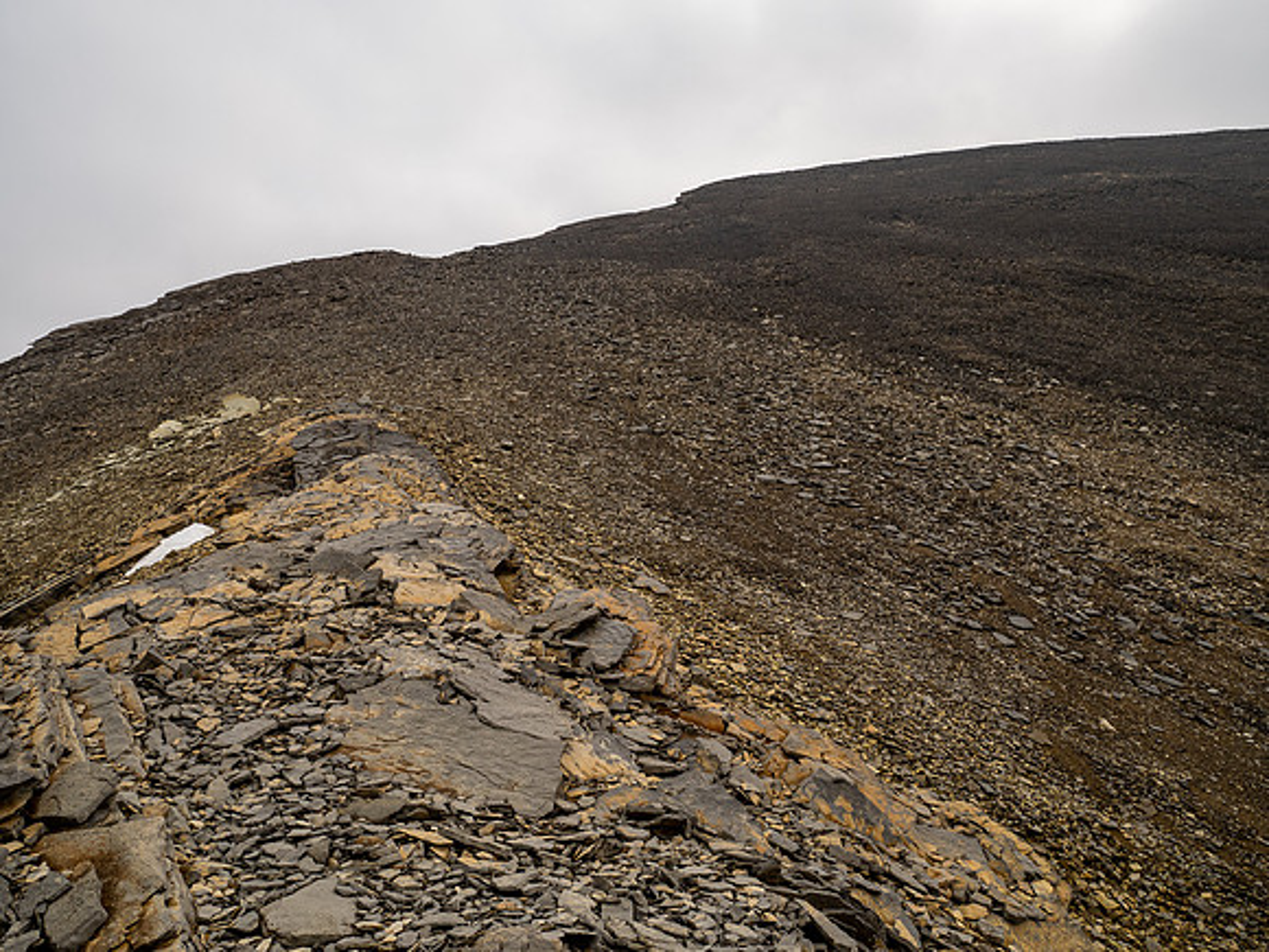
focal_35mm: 24
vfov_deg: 56.8
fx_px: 880
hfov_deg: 71.6
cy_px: 476
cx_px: 634
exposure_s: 1/320
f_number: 8
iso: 200
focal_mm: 12
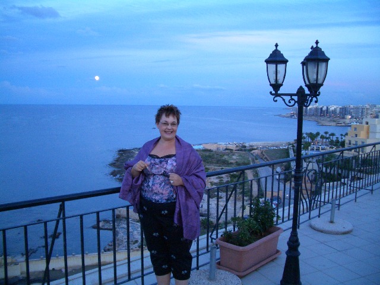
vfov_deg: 40.7
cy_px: 142
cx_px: 190
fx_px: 384
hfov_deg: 52.6
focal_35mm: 35
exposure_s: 1/80
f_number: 2.6
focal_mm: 5.8
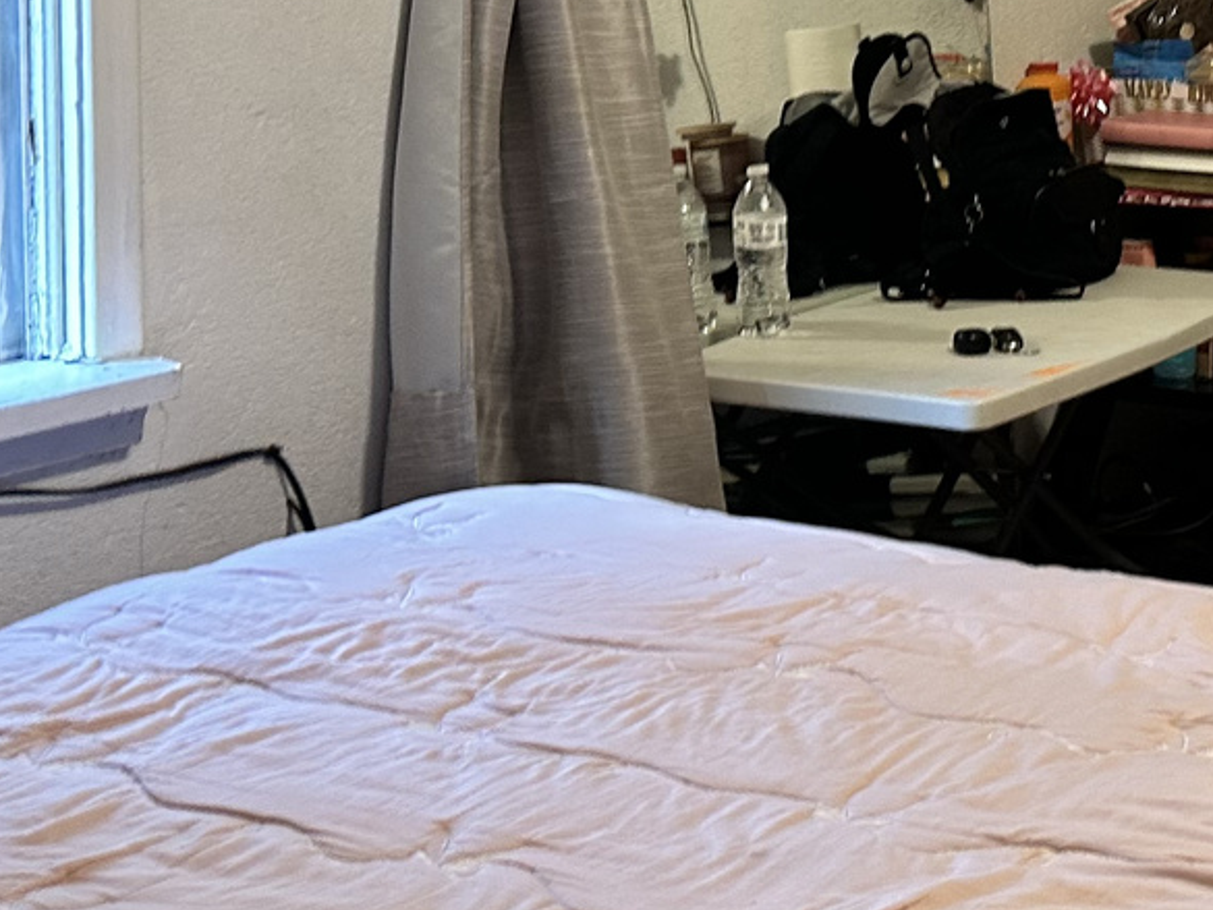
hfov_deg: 22.2
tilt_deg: -1.7
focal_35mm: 84
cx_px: 1267
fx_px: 2944
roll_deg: +0.6
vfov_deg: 16.9
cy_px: -129
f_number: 1.78
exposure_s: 1/60
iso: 200
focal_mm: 6.86
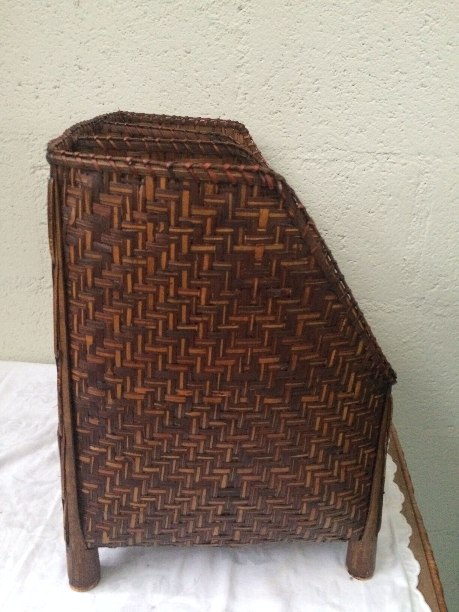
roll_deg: -2.9
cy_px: 306
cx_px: 230
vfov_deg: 61.7
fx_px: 513
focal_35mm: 29
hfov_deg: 48.2
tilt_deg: -22.9
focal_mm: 4.15
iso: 640
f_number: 2.2
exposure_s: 1/17
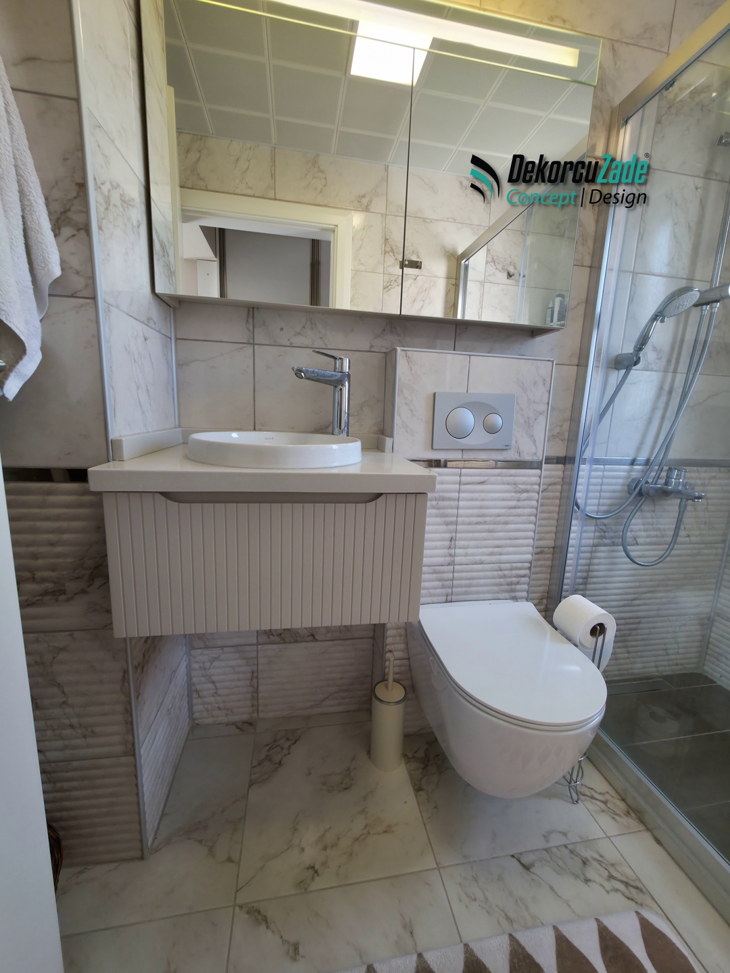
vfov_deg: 106.2
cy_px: 486
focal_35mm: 13
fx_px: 366
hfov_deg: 89.9
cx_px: 365
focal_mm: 2.2
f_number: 1.9
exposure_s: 1/100
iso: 80
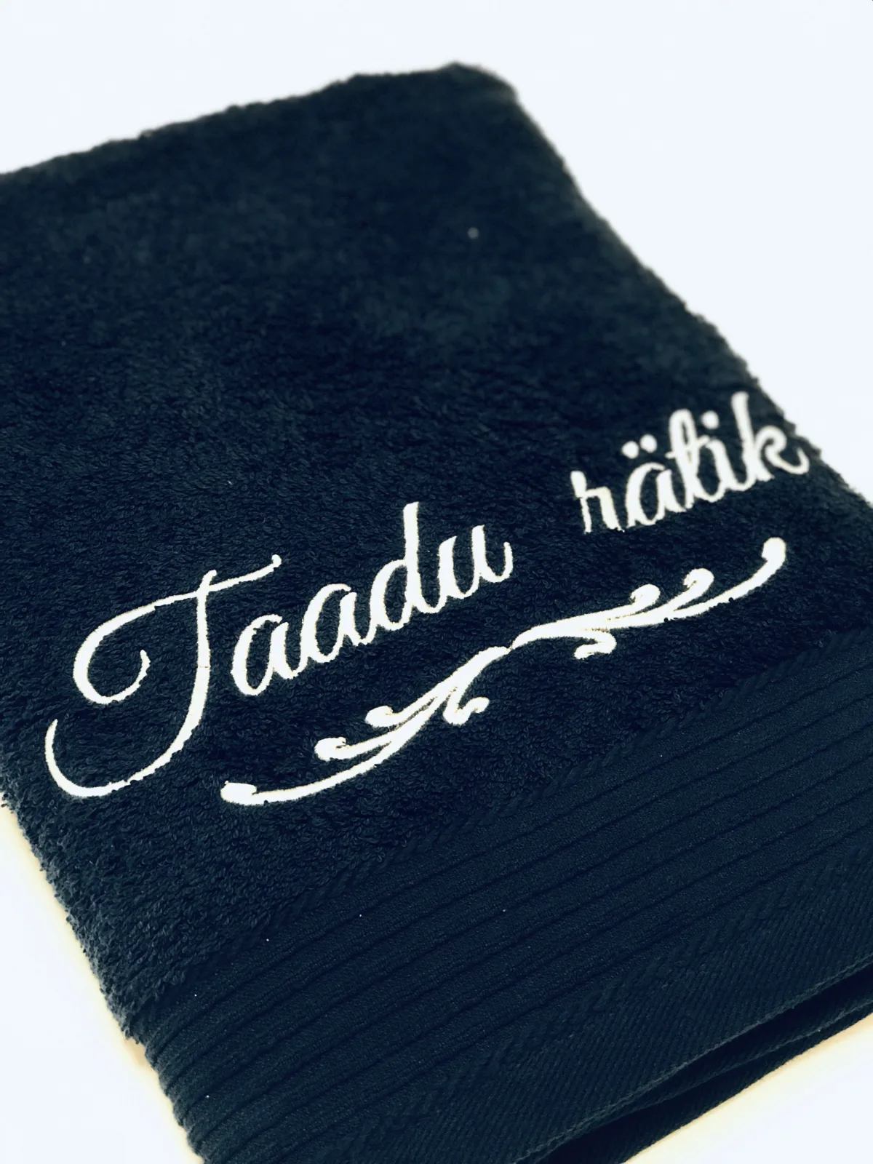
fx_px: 1917
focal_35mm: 57
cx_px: 436
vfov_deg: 33.8
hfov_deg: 25.7
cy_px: 582
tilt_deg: -47.3
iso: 200
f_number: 2.8
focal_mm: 6.6
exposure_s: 1/50
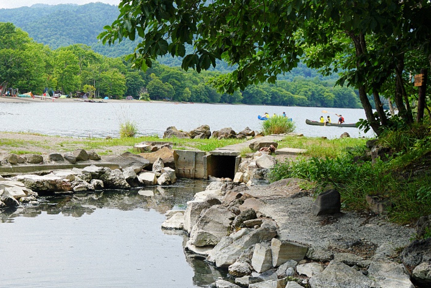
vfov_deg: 20.6
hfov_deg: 29.6
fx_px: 790
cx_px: 69
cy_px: 188
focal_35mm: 66
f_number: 5
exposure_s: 1/500
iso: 100
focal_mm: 26
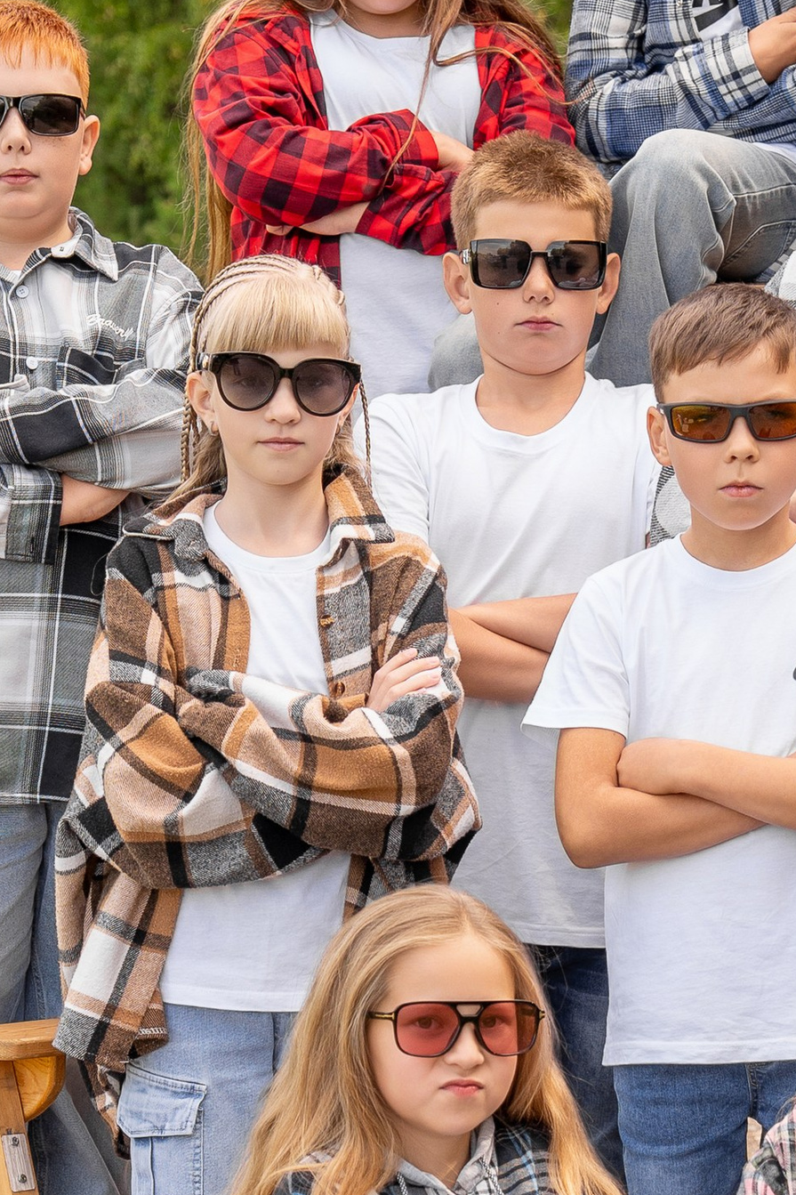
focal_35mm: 143
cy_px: 659
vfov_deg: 14.3
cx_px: 783
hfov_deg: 9.5
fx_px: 4744
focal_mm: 50
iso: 200
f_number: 4
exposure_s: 1/250
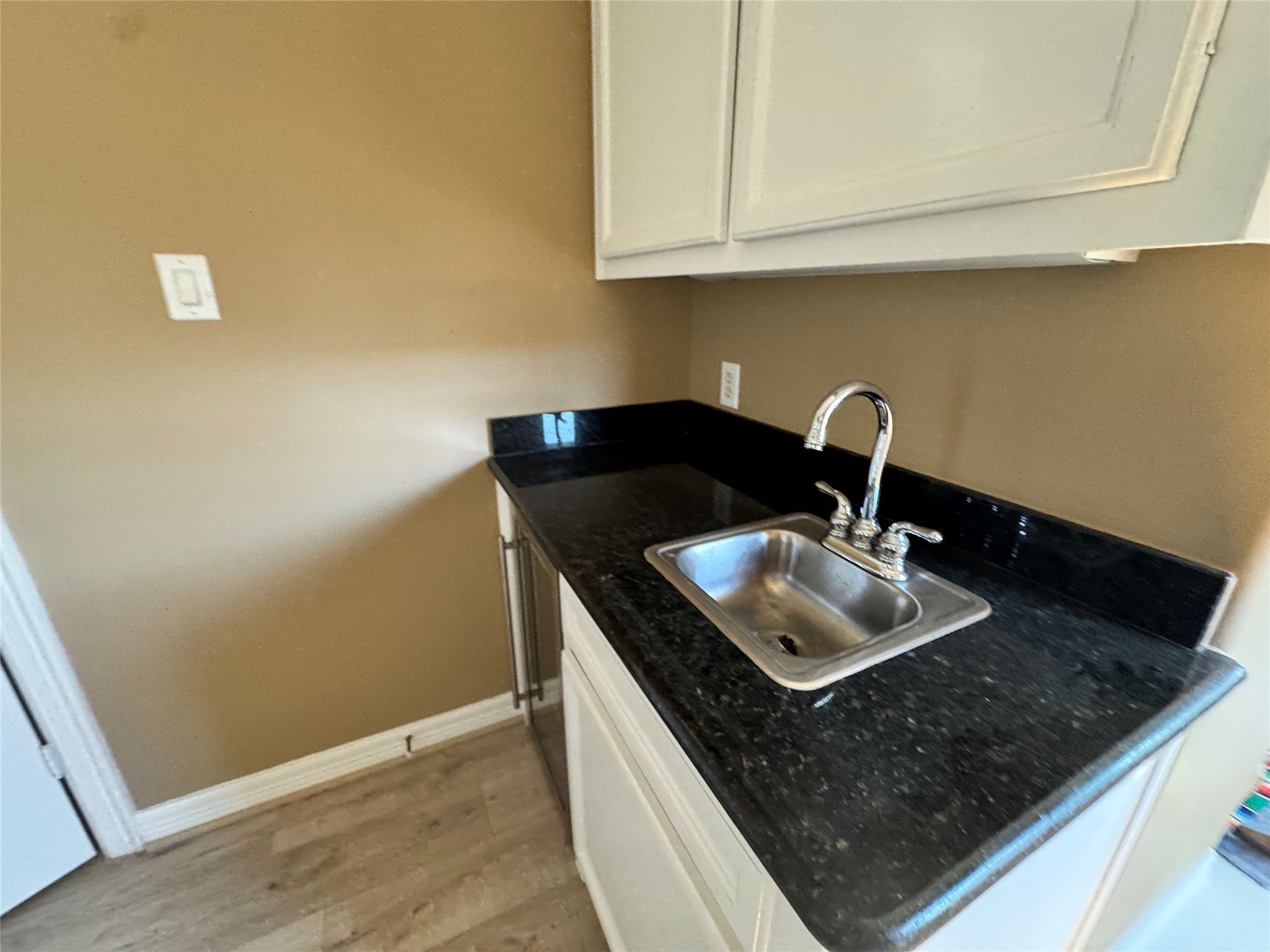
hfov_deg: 102.1
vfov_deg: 85.7
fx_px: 514
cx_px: 635
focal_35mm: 14
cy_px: 476
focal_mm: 2.22
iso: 320
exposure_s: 1/63
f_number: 2.2
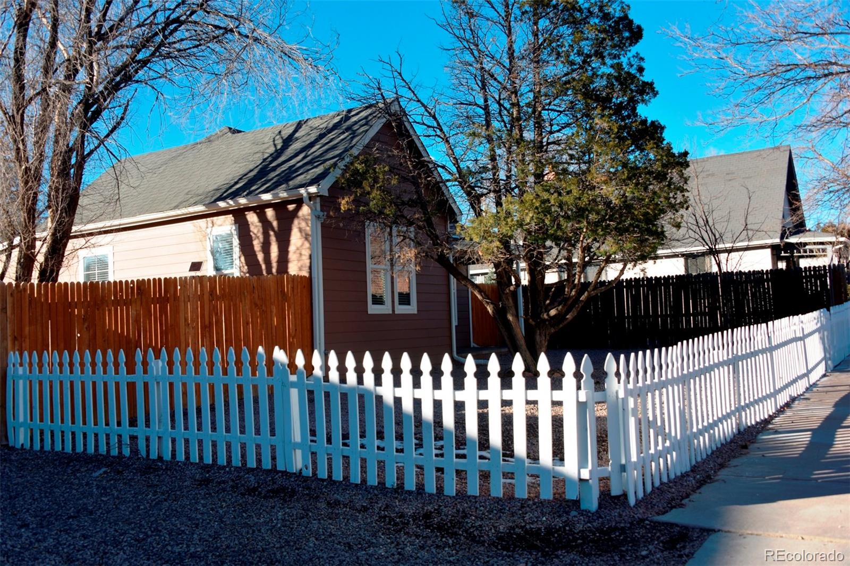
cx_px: 425
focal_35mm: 35
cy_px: 283
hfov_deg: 54.4
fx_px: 826
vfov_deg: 37.8
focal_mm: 35
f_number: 7.1
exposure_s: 1/200
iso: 100
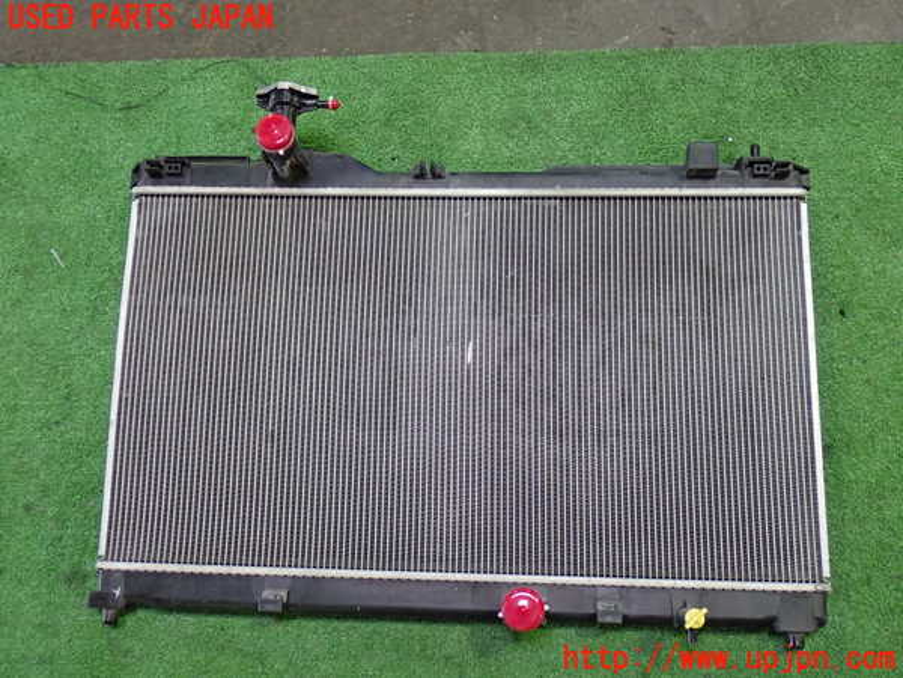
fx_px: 1070
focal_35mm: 41
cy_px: 339
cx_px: 452
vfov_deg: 35.1
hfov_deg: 45.8
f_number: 2.8
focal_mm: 7.31
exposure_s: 1/40
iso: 500
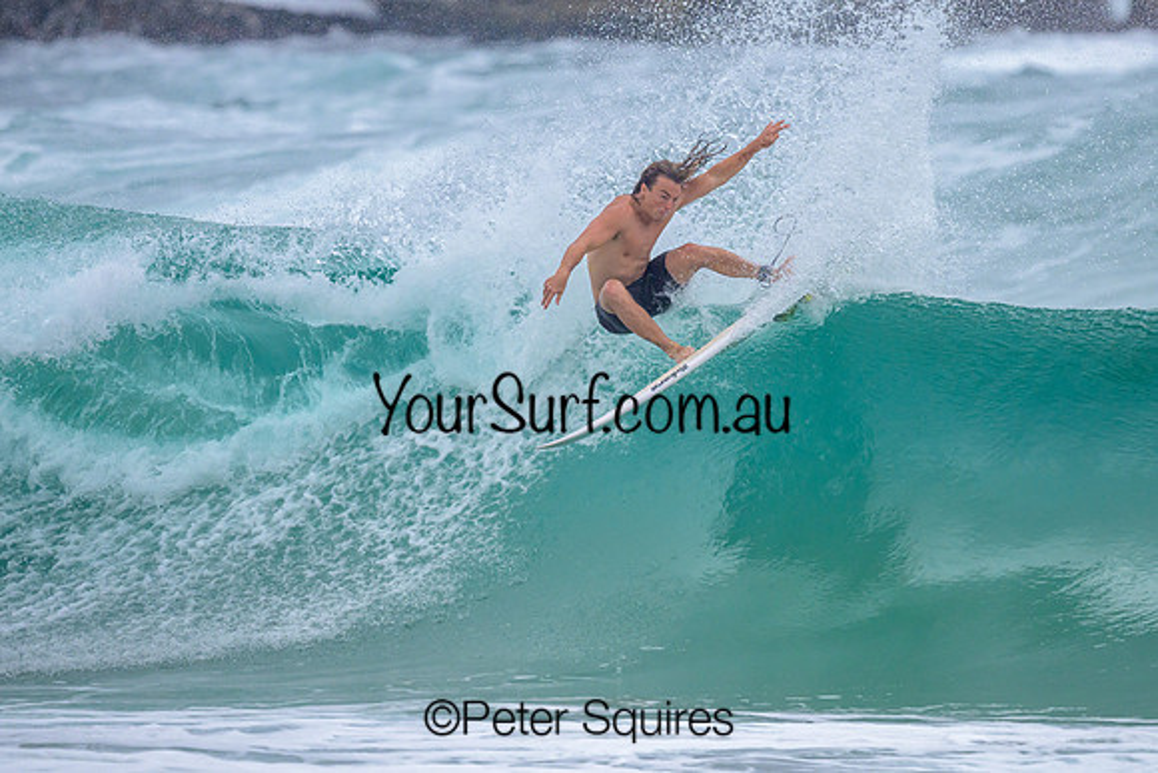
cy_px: 401
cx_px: 781
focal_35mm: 1100
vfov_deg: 1.3
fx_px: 35390
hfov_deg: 1.9
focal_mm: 800
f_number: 6.3
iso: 560
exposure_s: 1/2000
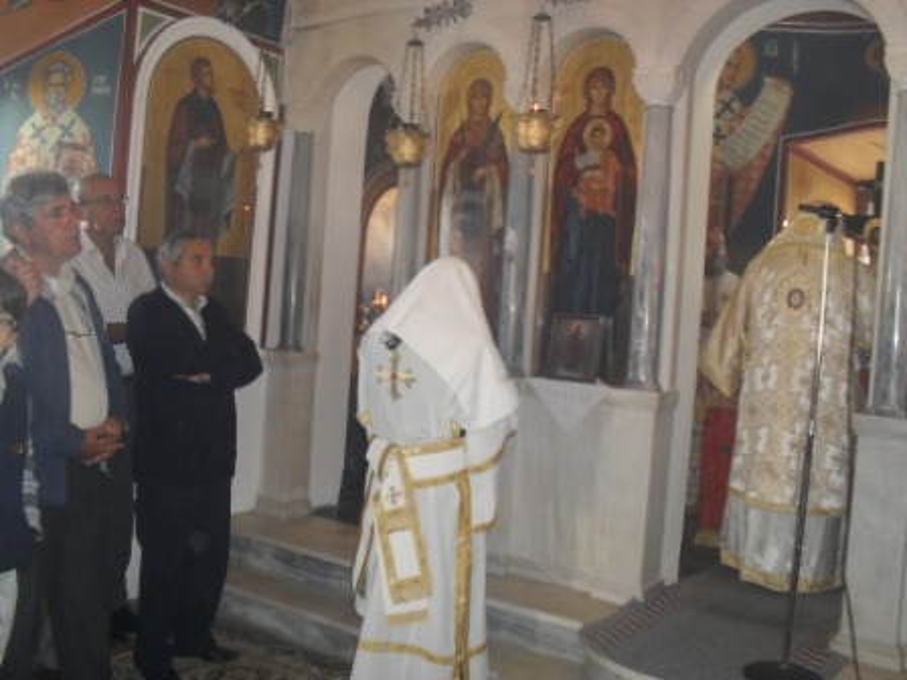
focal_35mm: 35
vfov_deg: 40.7
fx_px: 917
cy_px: 340
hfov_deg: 52.6
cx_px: 454
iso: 200
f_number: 3.2
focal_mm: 6.3
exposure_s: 1/45
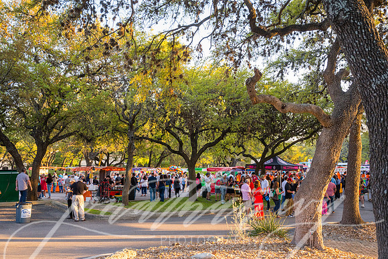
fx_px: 377
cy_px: 130
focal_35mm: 35
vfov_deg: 37.8
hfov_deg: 54.5
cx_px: 194
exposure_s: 1/800
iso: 1600
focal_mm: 35
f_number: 4
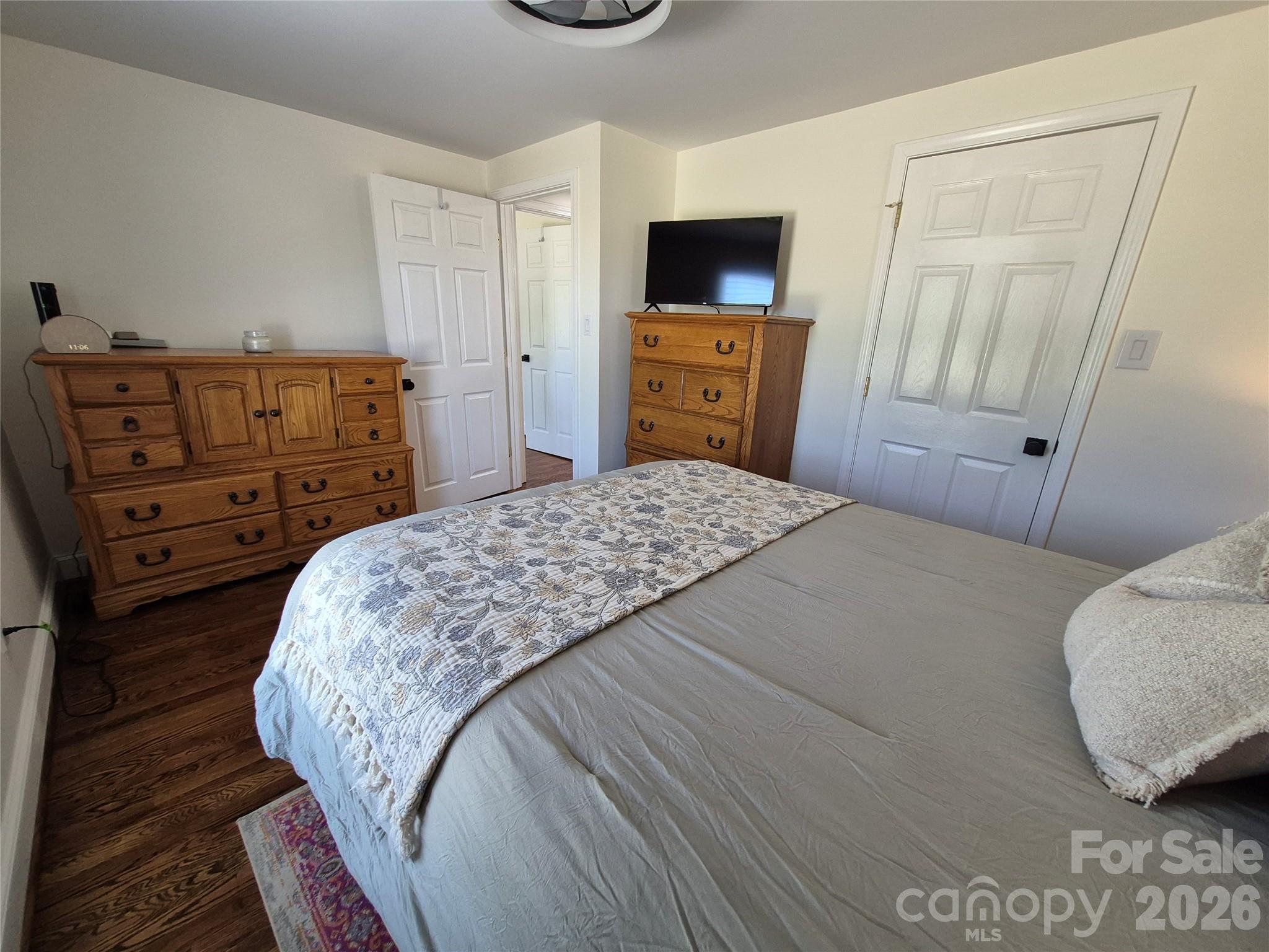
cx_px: 634
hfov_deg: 106.2
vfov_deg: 89.9
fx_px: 477
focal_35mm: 13
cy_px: 476
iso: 160
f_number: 2.2
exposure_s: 1/70
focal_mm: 1.74
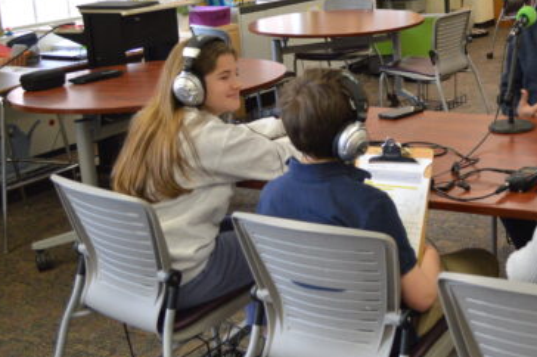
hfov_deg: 34.2
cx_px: 513
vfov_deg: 24.6
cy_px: 75
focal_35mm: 54
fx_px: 805
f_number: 3.5
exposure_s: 1/80
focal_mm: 18
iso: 800
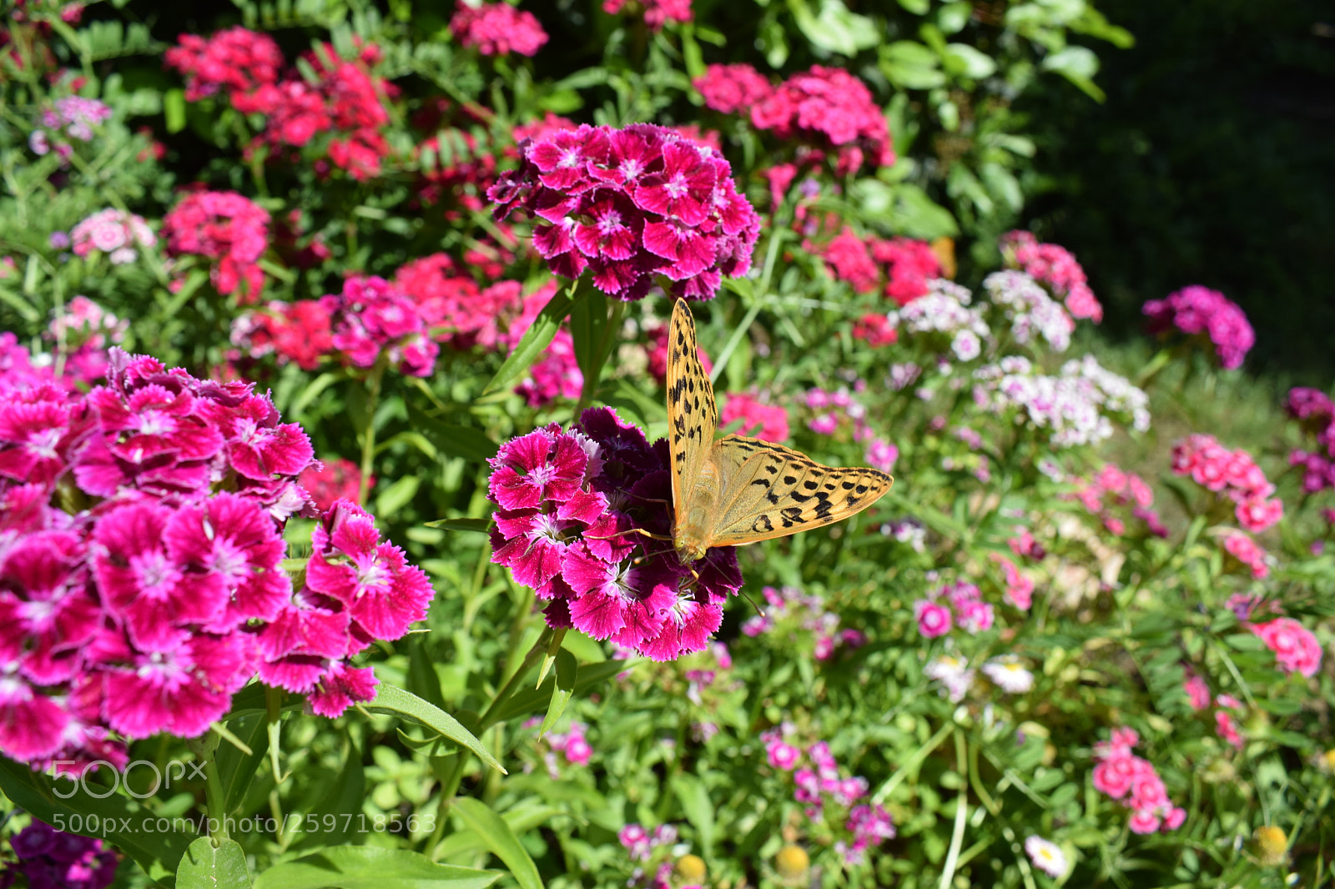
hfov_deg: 61.9
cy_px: 444
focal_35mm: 30
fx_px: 1112
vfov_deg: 43.6
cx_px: 668
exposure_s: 1/400
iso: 200
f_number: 8
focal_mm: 20
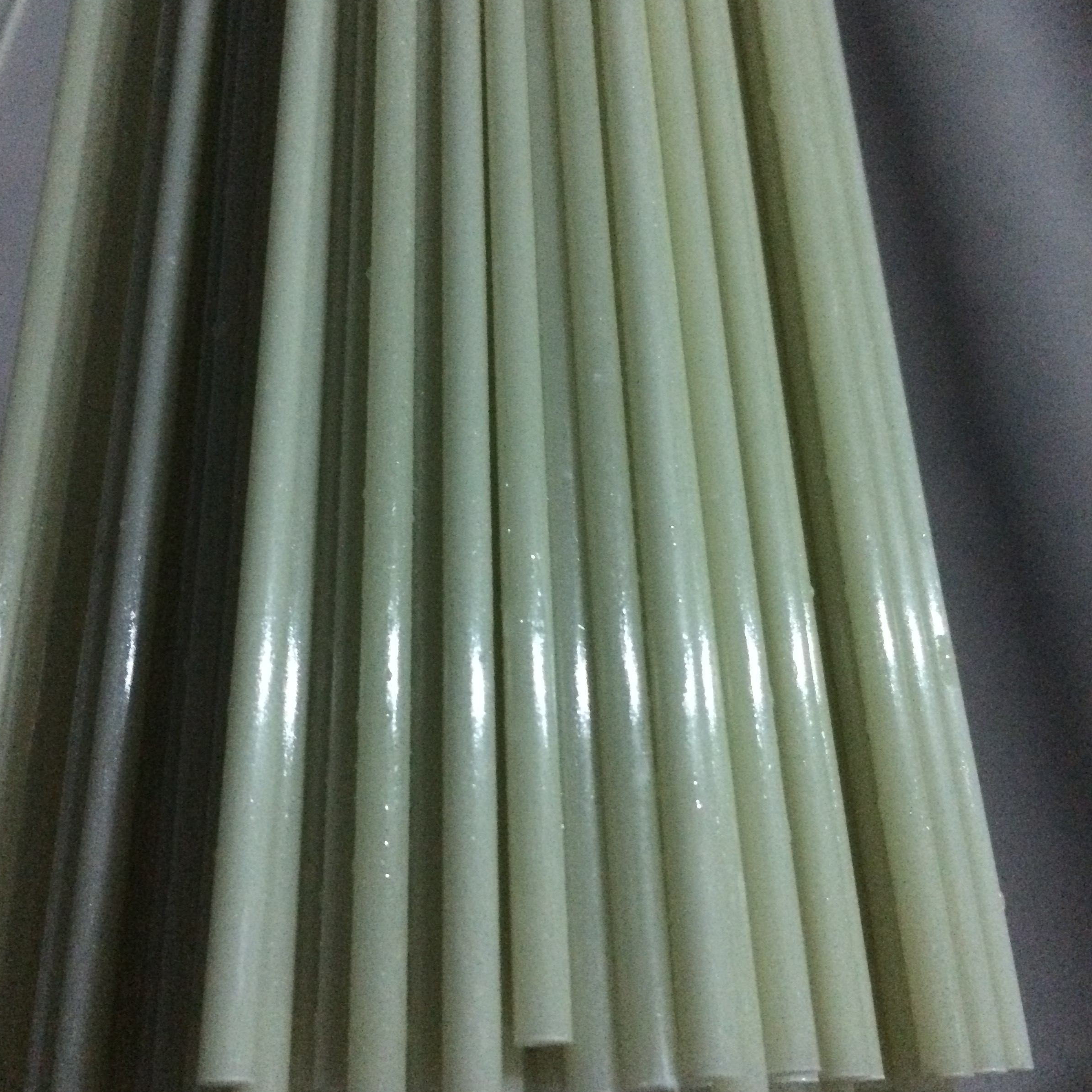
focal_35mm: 35
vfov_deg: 47.2
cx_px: 534
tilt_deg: -61.2
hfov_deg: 47.2
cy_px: 535
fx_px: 1249
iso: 500
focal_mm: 4.15
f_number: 2.2
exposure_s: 1/17
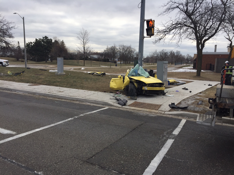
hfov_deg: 61.7
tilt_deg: -8.7
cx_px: 117
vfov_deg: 48.2
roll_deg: -1.0
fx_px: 196
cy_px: 88
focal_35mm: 29
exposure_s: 1/824
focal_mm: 4.15
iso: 32
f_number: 2.2
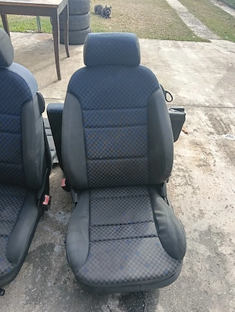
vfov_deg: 65.2
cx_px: 118
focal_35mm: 27
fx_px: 244
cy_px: 156
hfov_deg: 51.5
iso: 50
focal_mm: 3.98
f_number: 1.8
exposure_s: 1/233
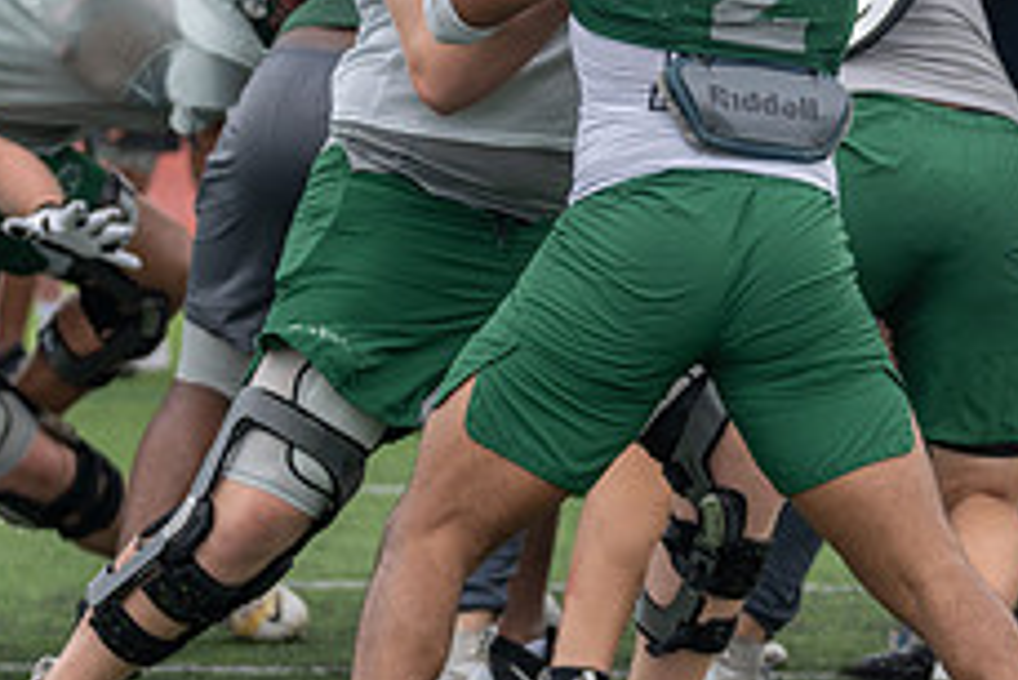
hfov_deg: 6.3
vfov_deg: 4.2
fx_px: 9252
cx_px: 693
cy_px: 180
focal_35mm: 327
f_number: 3.5
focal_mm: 121
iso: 200
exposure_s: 1/1250
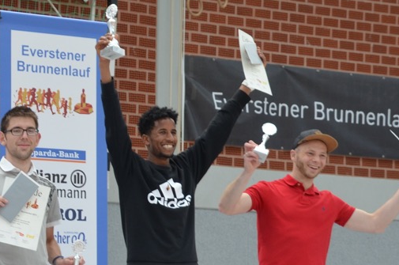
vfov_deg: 11.8
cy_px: 272
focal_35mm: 114
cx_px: -58
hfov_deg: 17.3
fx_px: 1261
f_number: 5.6
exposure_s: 1/125
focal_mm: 30
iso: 400
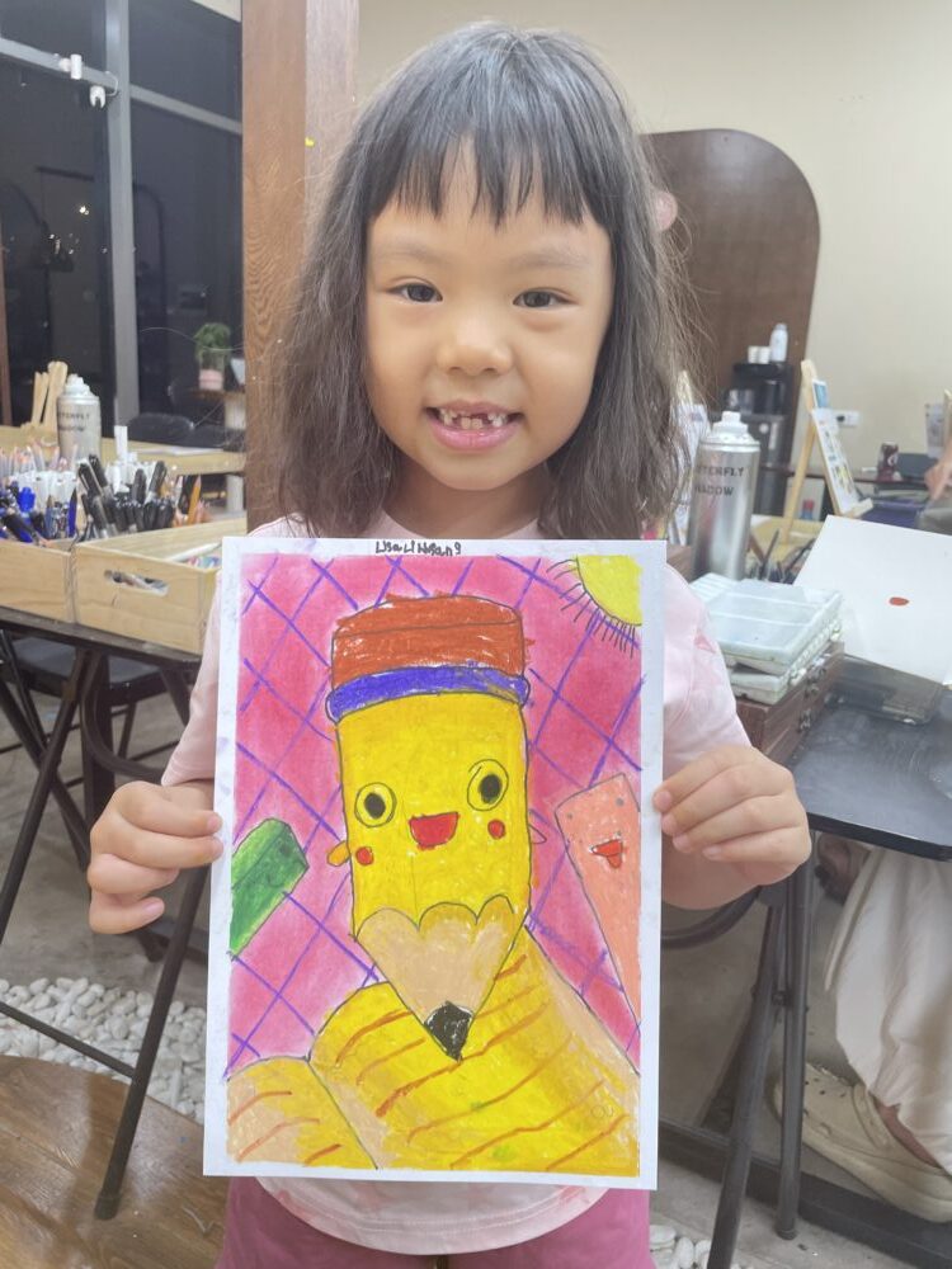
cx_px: 476
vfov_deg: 67.3
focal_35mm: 26
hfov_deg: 53.1
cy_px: 634
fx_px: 953
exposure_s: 1/100
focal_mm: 4.2
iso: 80
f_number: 1.6
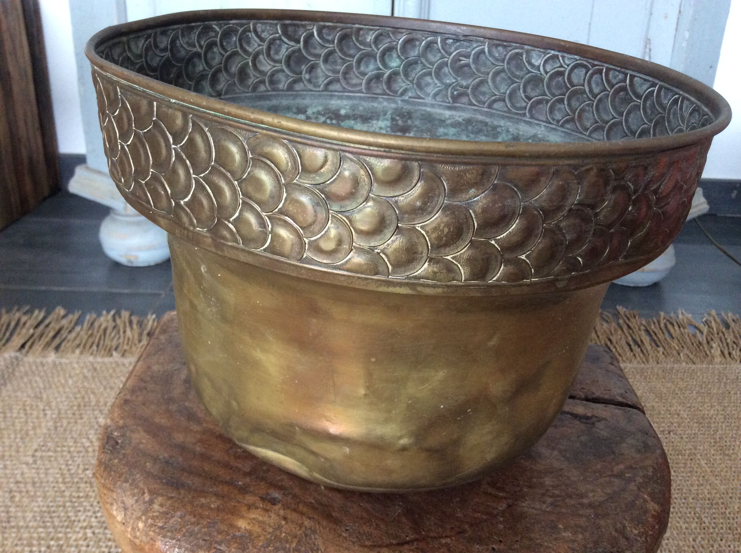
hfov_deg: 56.9
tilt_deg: -23.9
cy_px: 276
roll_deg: -0.5
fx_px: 684
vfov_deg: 44.1
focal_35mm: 32
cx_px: 370
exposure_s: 1/25
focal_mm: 3.3
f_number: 2.4
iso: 200
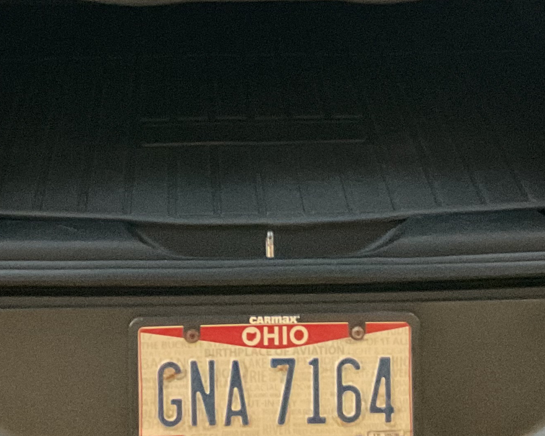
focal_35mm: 86
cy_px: -62
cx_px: 239
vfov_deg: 17.2
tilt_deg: -16.3
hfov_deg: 22.2
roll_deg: -1.0
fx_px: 1387
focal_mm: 3
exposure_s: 1/30
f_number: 1.8
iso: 500
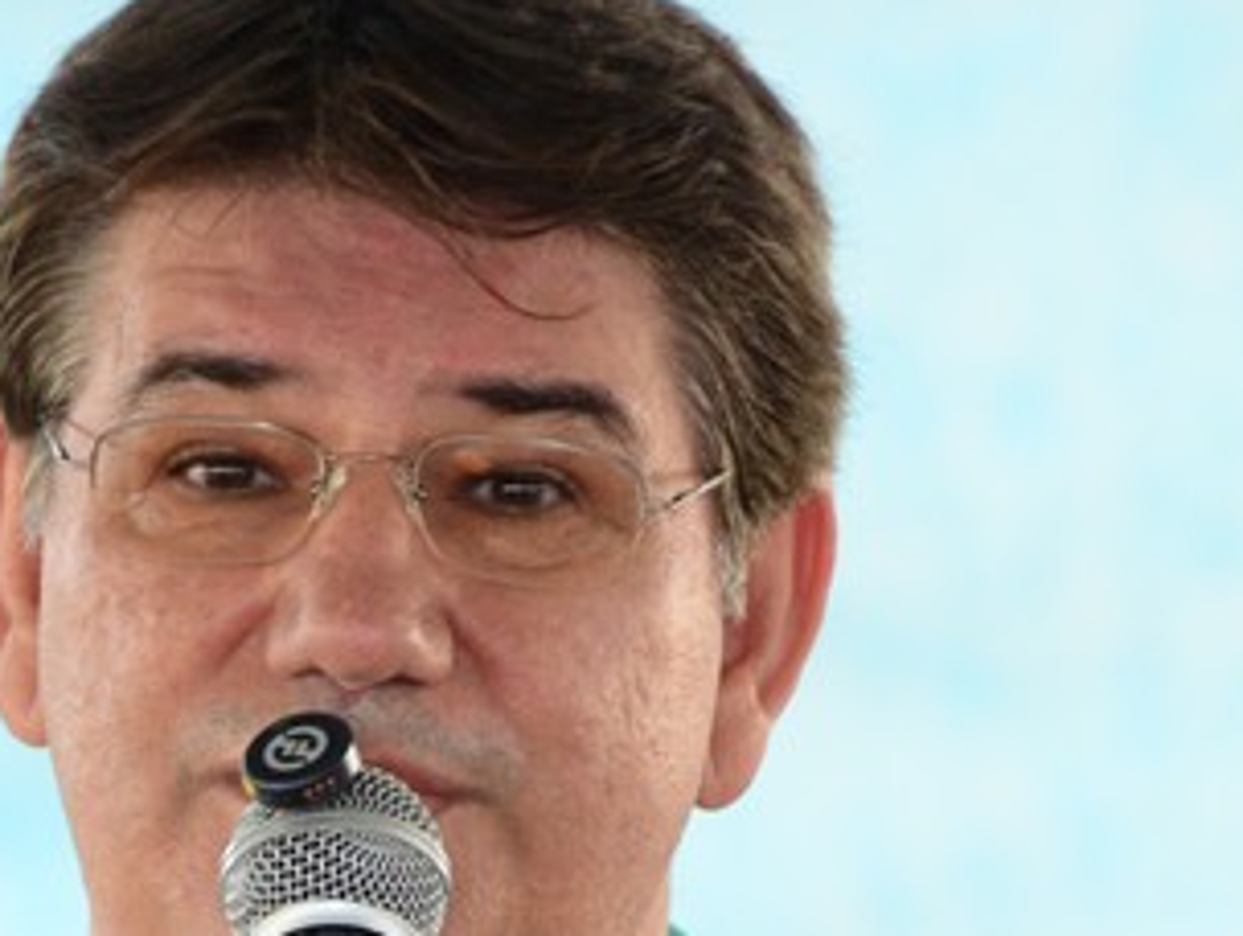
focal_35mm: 722
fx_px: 25957
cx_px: 240
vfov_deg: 2.1
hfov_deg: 2.7
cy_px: 1049
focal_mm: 170
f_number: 5.6
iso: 1000
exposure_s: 1/200
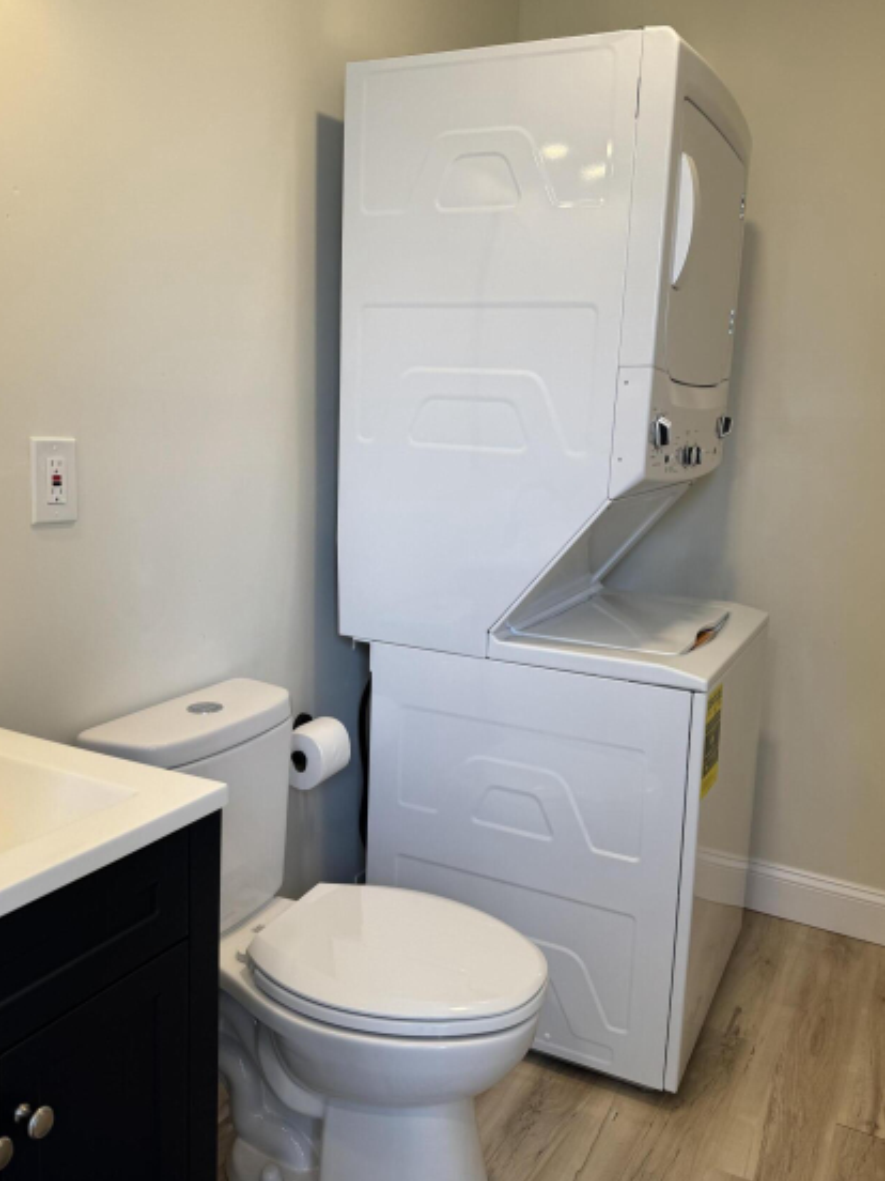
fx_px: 989
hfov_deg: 48.2
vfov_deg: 61.6
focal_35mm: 29
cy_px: 564
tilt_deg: -8.6
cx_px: 457
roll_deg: -2.3
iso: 80
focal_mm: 6.76
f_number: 1.78
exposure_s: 1/120
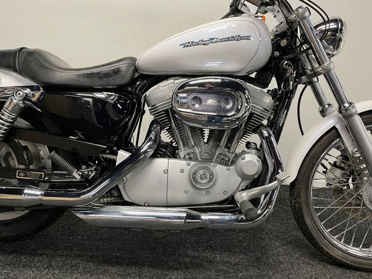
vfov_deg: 53.1
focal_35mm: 26
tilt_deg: -15.5
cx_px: 186
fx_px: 279
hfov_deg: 67.3
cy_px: 140
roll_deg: -4.1
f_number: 1.6
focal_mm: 5.1
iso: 125
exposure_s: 1/50
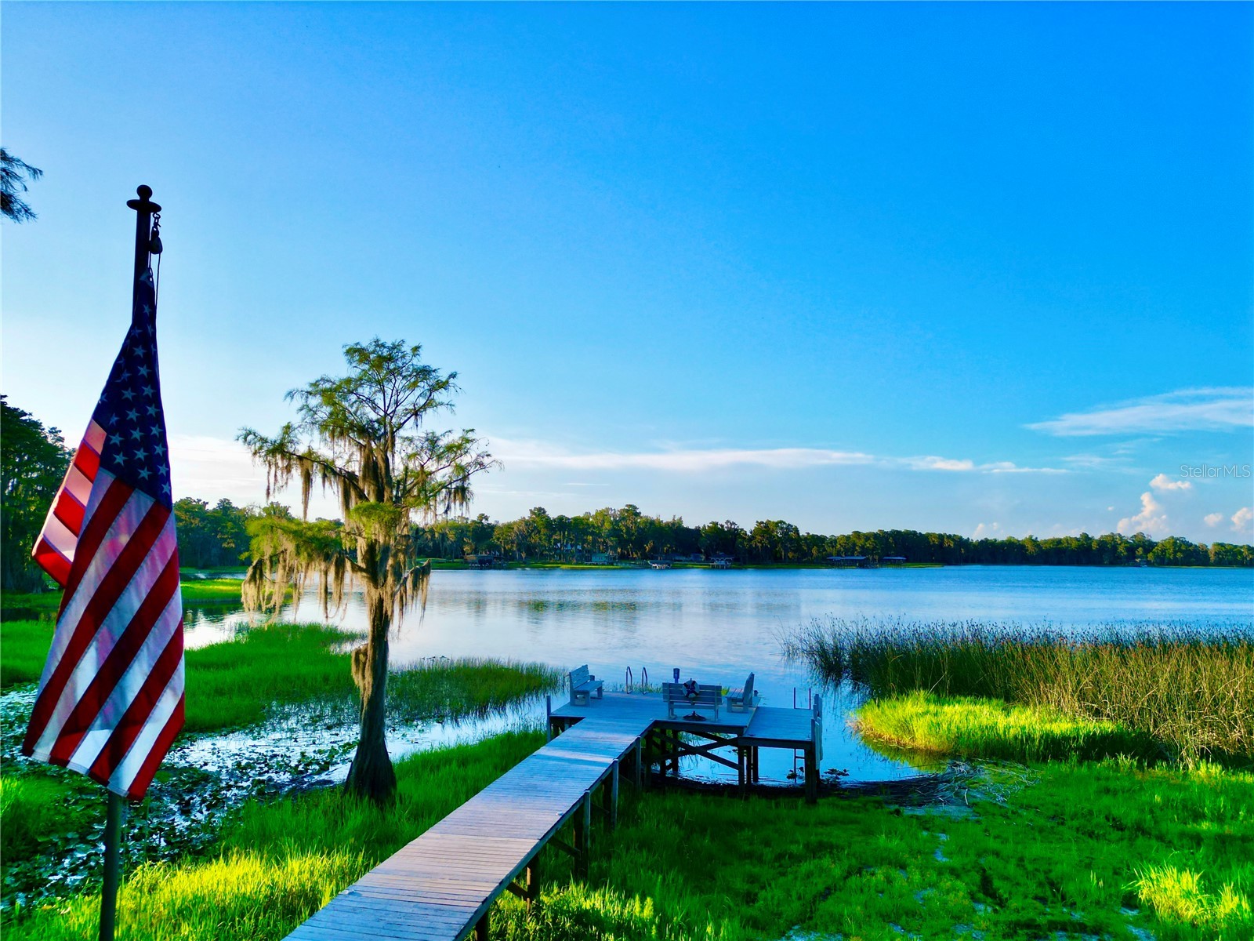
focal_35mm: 24
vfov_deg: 56.8
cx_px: 627
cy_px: 470
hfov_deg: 71.6
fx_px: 869
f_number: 1.7
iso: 110
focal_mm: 6.72
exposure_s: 1/1500
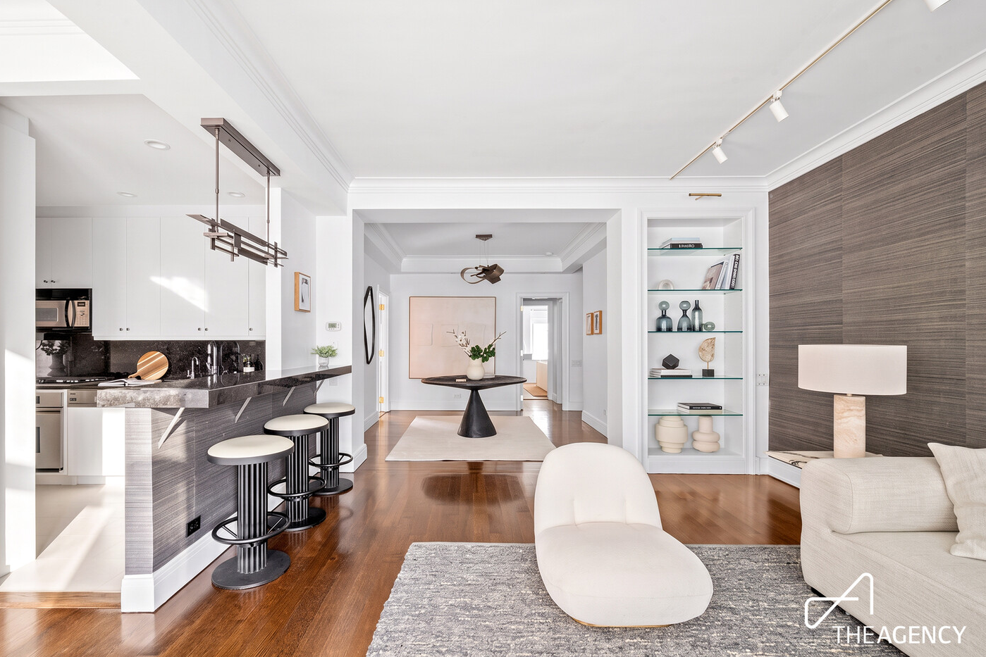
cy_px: 345
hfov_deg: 100.4
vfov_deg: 77.3
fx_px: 411
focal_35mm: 15
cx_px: 491
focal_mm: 14
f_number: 11
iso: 320
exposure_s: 1.3
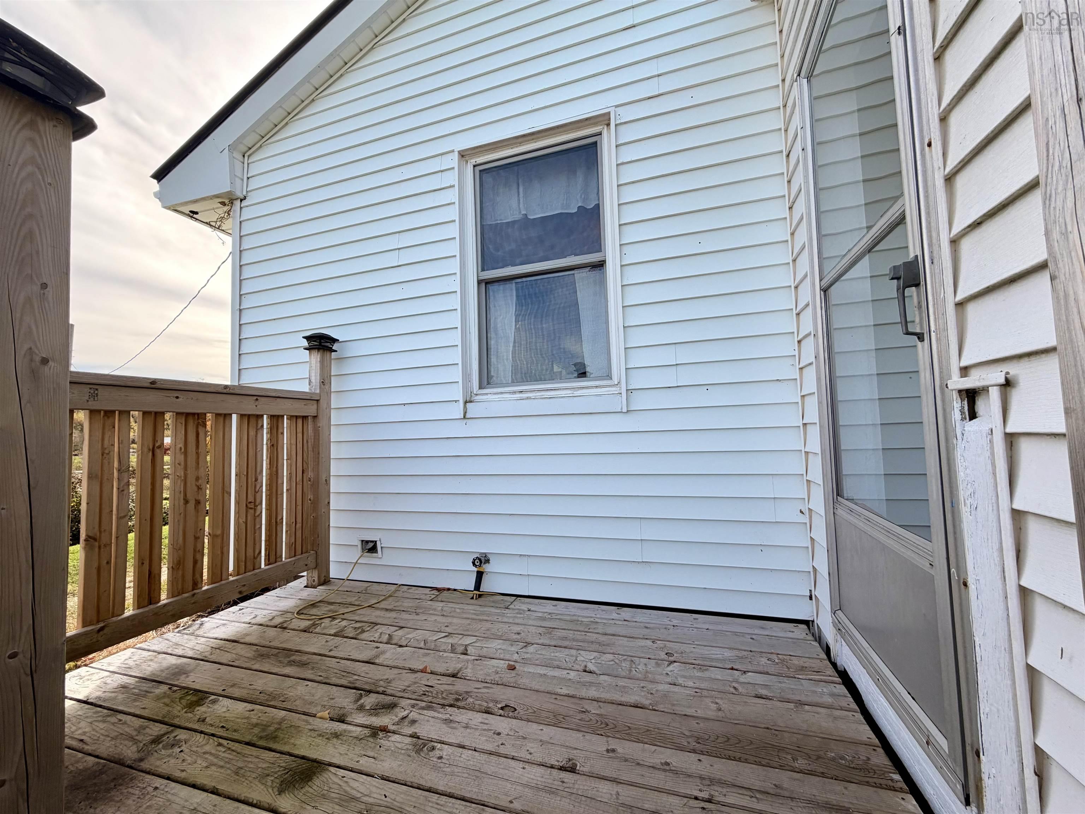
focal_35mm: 14
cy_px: 407
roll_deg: +1.8
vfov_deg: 85.7
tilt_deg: +3.0
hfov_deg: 102.1
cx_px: 542
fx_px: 439
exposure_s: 1/742
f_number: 2.2
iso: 40
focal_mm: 2.22
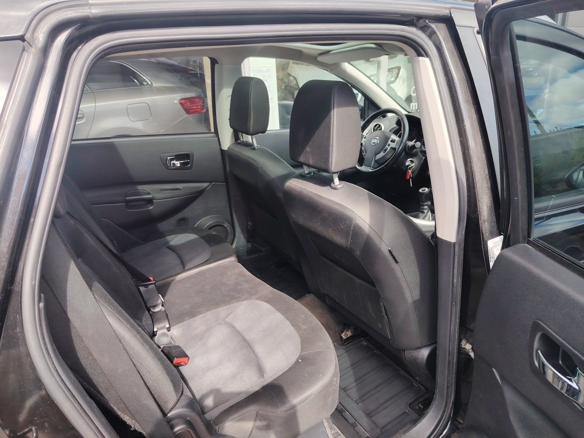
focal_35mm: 24
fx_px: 405
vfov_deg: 56.8
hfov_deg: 71.6
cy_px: 219
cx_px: 292
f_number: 1.75
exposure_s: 1/900
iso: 769
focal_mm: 5.25
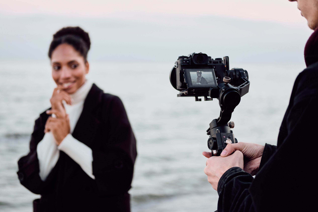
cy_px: 106
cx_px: 159
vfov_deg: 18.2
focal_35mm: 75
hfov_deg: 27.0
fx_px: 662
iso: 320
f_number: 2
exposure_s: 1/400
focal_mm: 50
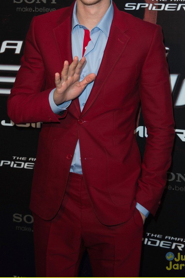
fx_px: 701
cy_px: 87
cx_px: 85
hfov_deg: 15.0
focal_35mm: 91
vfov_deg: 22.3
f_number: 7.1
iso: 500
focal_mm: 66
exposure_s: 1/250
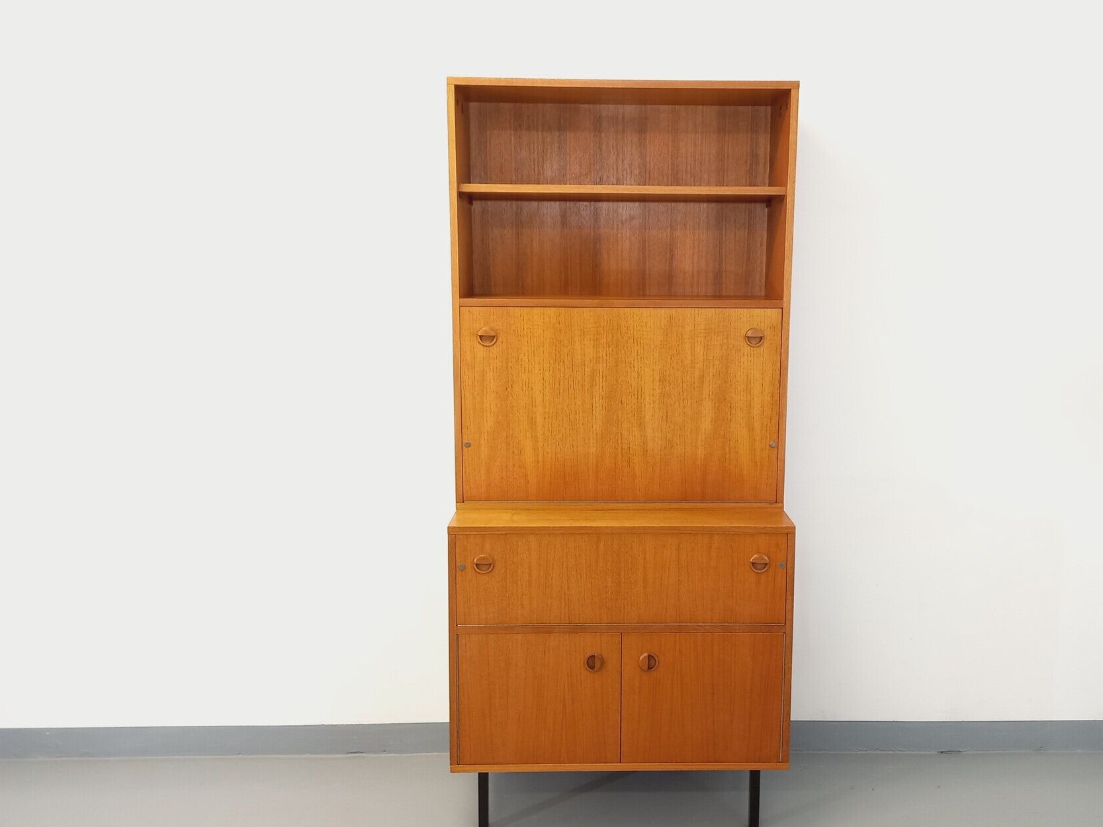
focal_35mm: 30
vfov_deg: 46.8
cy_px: 416
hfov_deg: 59.8
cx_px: 622
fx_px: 956
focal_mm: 4.65
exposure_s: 1/49
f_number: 1.8
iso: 250
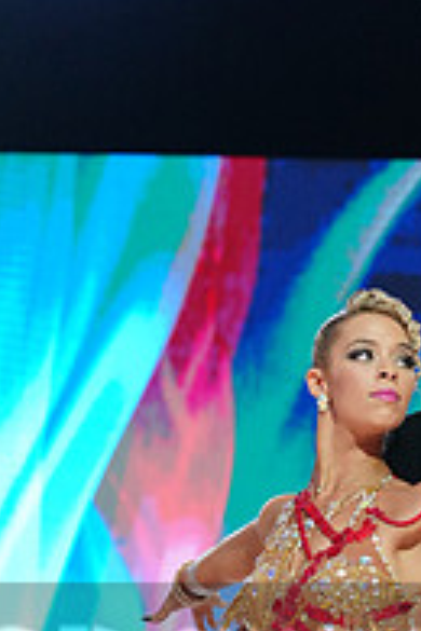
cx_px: 368
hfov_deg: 5.4
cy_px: 692
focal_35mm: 253
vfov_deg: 8.1
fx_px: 4438
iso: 2500
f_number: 4
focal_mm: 85
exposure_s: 1/320
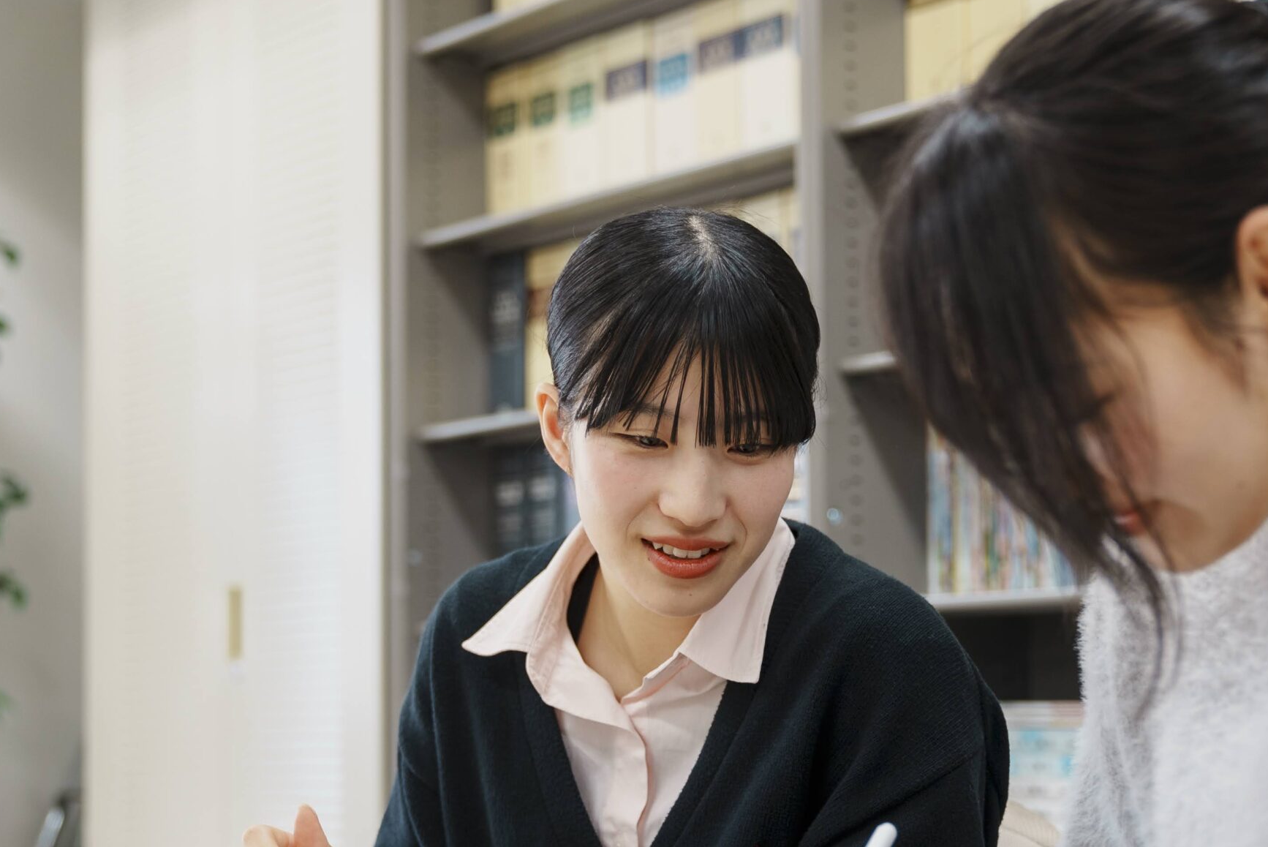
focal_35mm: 62
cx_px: 891
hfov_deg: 32.0
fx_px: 2185
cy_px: 607
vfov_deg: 21.8
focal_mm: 42
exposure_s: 1/100
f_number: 2.8
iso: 320
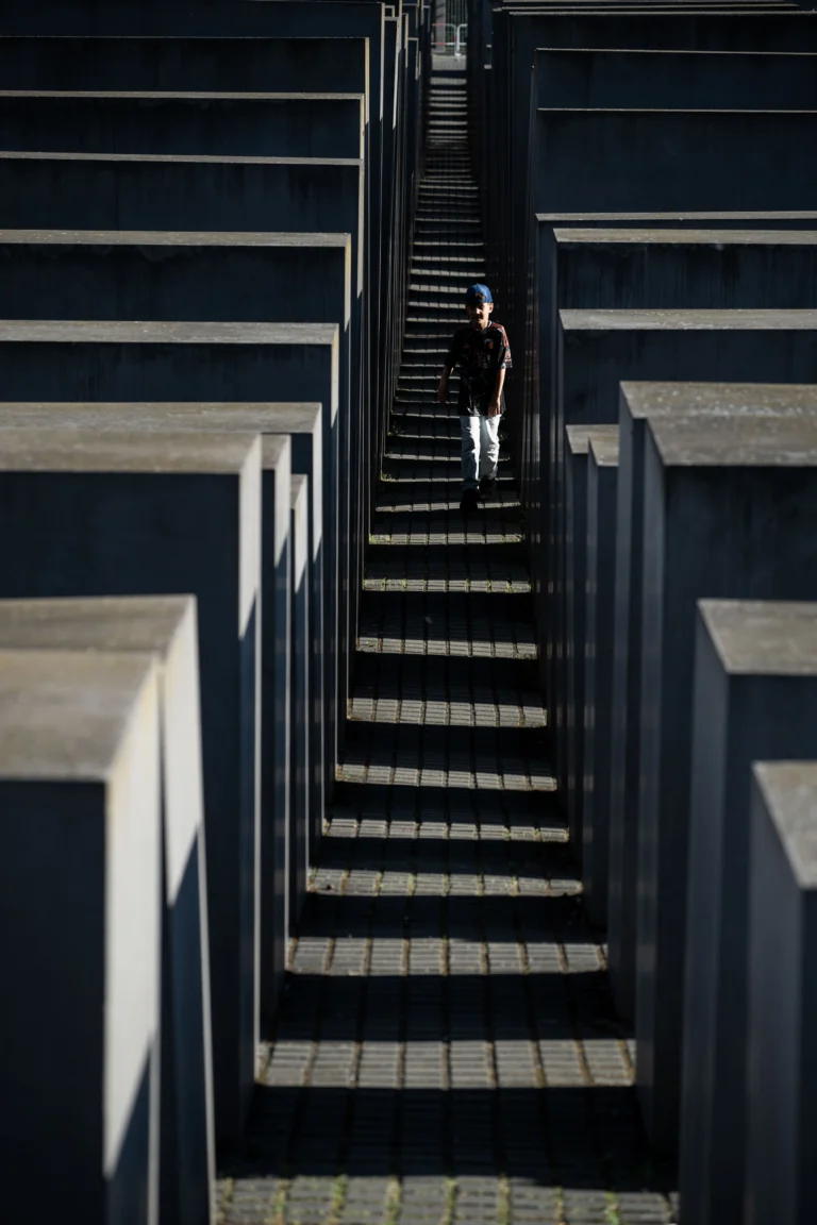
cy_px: 612
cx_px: 408
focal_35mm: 120
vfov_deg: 17.1
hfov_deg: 11.4
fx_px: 4085
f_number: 5
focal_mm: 120
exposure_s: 1/400
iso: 100
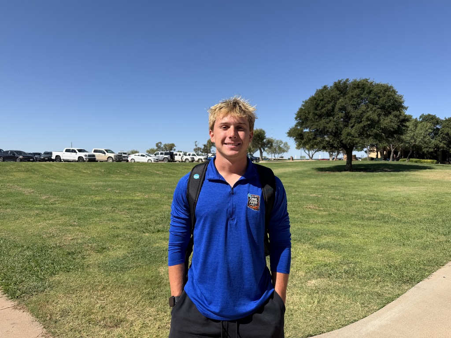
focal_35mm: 24
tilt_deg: -1.0
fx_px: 313
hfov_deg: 71.6
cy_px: 169
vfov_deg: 56.8
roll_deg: -0.8
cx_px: 226
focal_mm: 6.76
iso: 80
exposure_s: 1/4975
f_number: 1.78
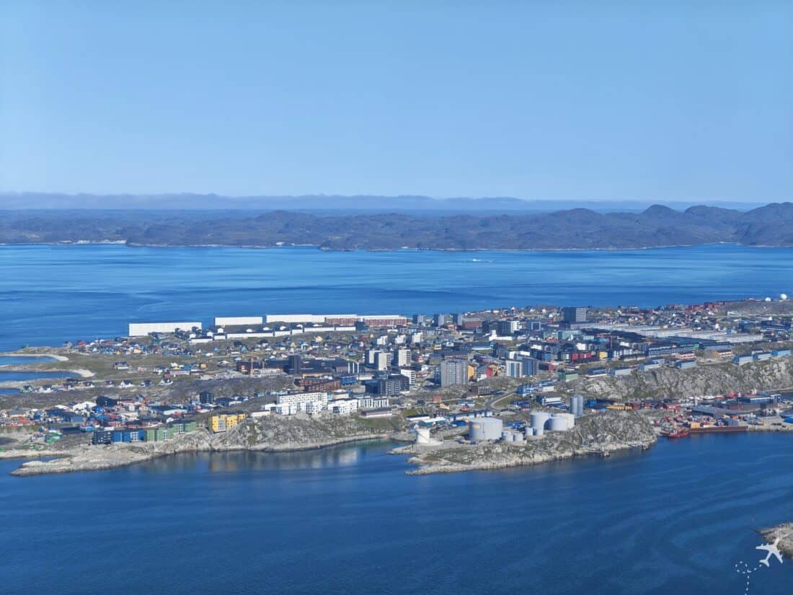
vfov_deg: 21.0
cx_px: 396
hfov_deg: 27.8
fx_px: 1604
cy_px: 298
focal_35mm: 70
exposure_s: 1/830
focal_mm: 13.3
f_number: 2.5
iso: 50
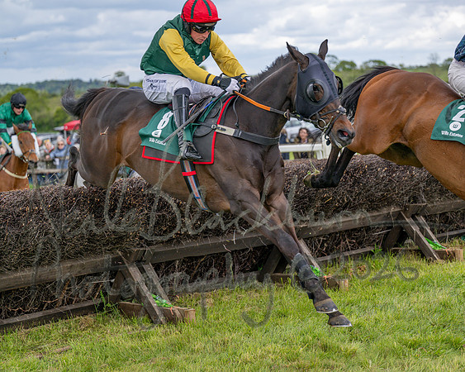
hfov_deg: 24.2
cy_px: 186
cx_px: 279
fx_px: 1085
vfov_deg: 19.4
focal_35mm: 79
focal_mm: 70
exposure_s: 1/2500
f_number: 2.8
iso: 400
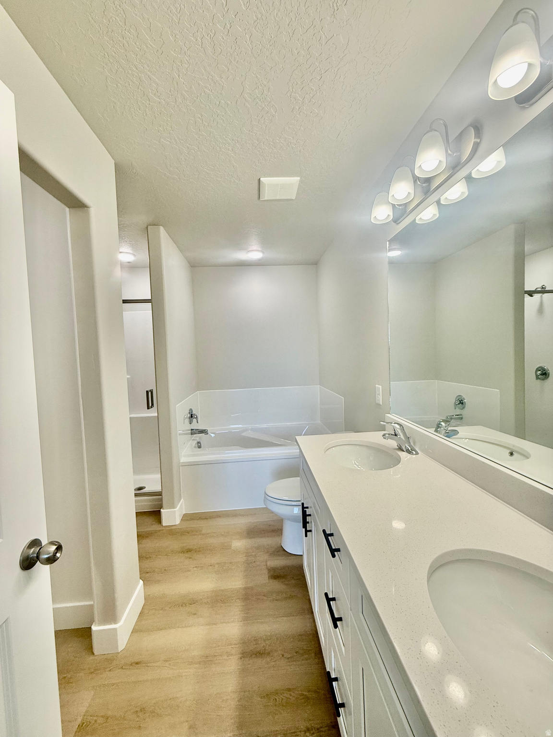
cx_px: 276
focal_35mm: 14
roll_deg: +1.5
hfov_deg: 85.7
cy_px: 368
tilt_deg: -3.2
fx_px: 298
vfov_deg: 102.1
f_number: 2.2
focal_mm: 2.22
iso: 64
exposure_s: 1/120
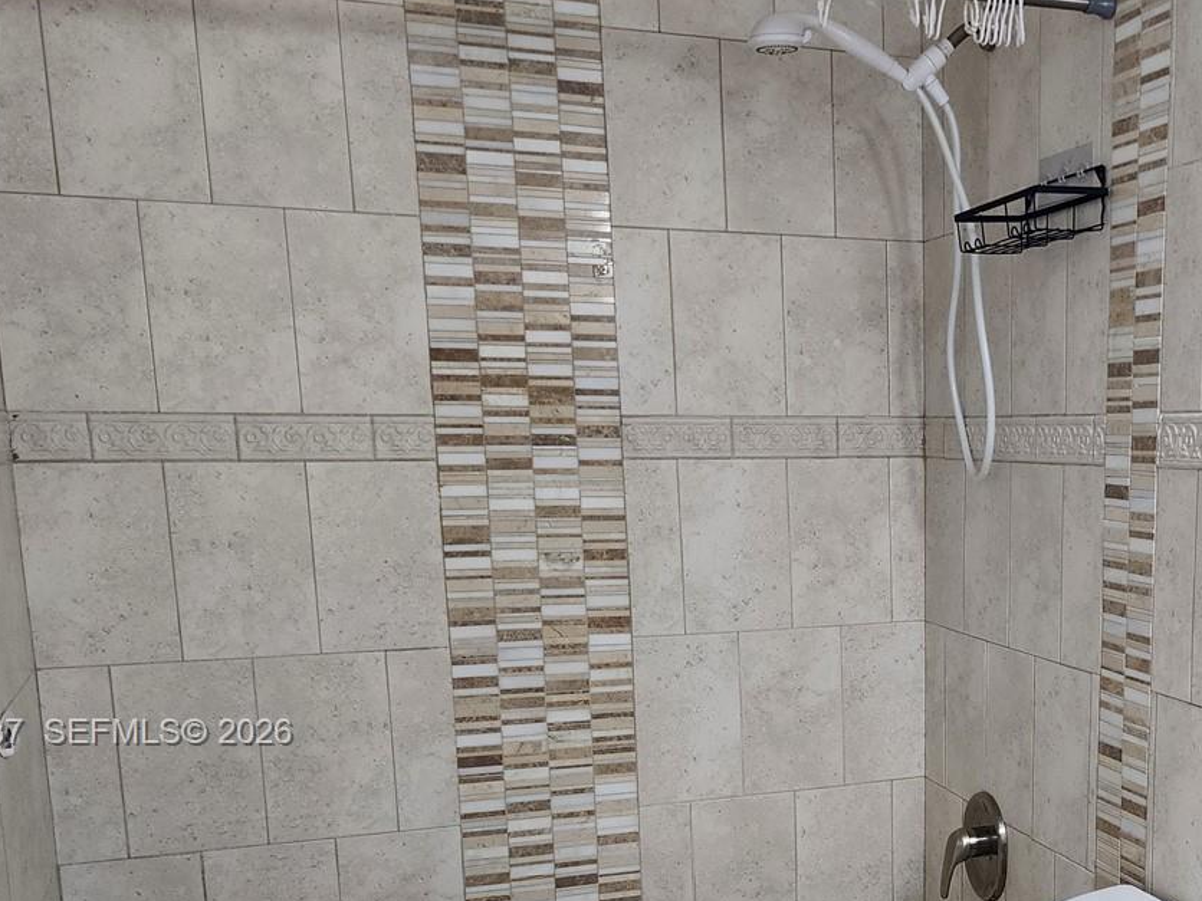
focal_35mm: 44
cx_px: 995
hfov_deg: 40.8
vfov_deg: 31.9
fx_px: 1528
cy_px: 734
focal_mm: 6.4
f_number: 1.8
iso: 125
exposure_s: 1/120
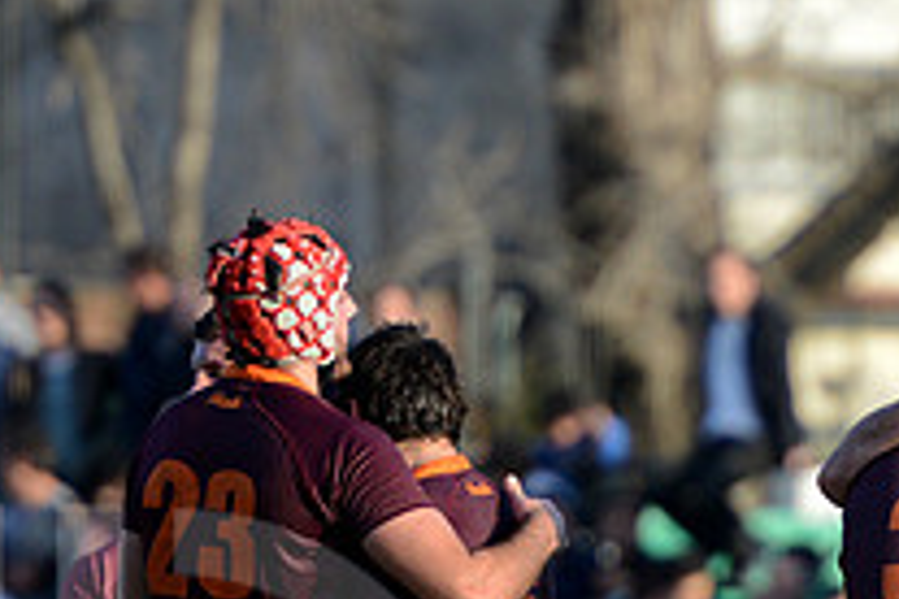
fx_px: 18902
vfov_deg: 1.8
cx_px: 916
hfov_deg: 2.7
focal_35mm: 757
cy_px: 831
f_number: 4
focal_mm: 270
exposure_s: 1/800
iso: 640
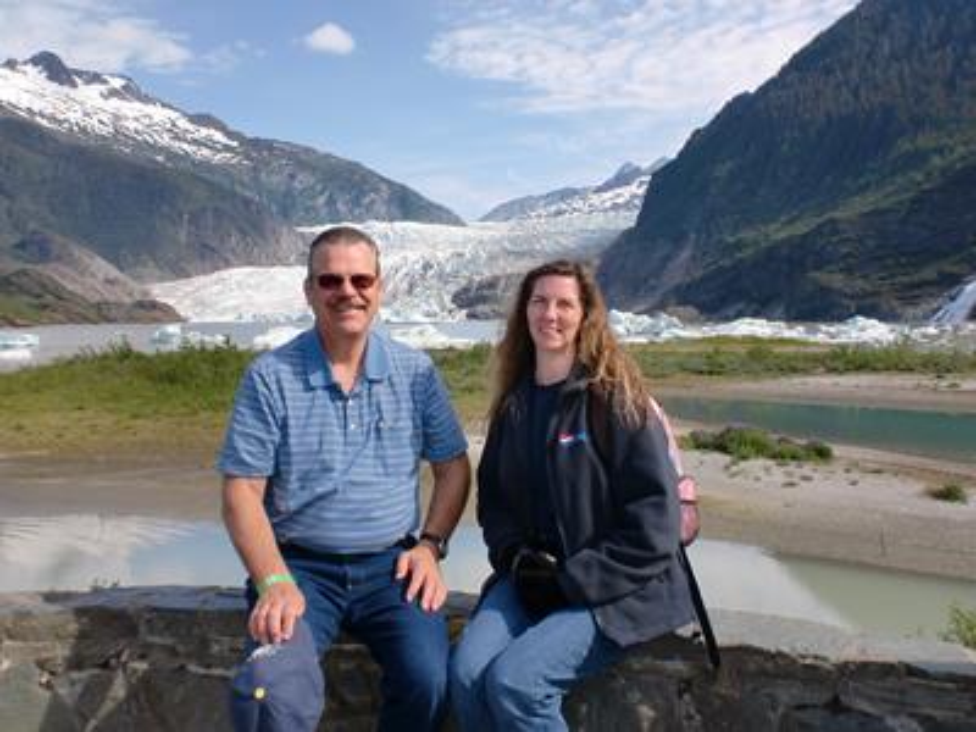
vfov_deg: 40.7
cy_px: 366
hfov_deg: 52.6
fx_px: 987
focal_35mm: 35
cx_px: 488
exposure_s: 1/500
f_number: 5.6
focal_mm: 6.3
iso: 64
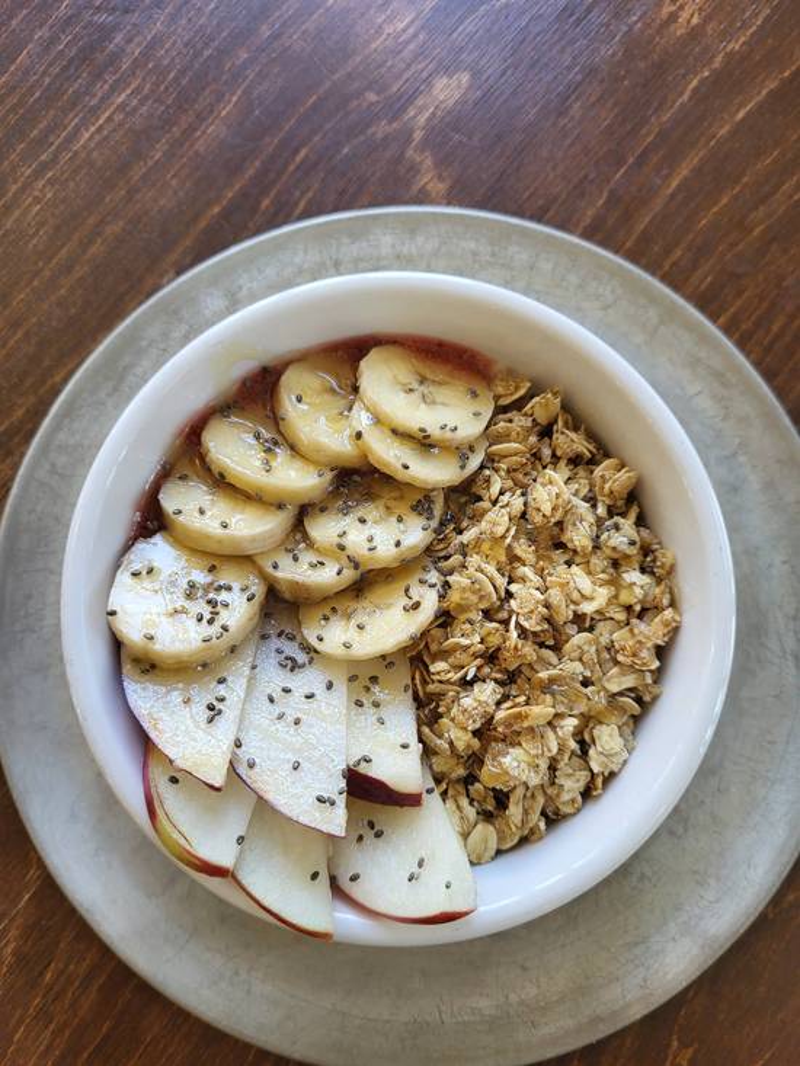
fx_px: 801
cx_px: 400
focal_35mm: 26
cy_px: 533
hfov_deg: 53.1
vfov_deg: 67.3
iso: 125
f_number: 1.8
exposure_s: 1/120
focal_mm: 5.4
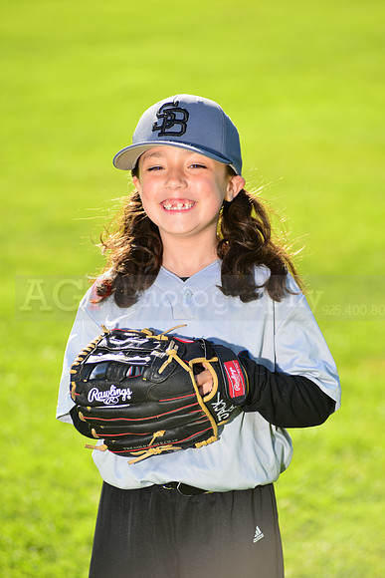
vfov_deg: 11.1
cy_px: 289
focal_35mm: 185
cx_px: 192
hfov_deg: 7.4
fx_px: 2966
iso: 100
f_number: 5
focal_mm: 185
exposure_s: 1/250
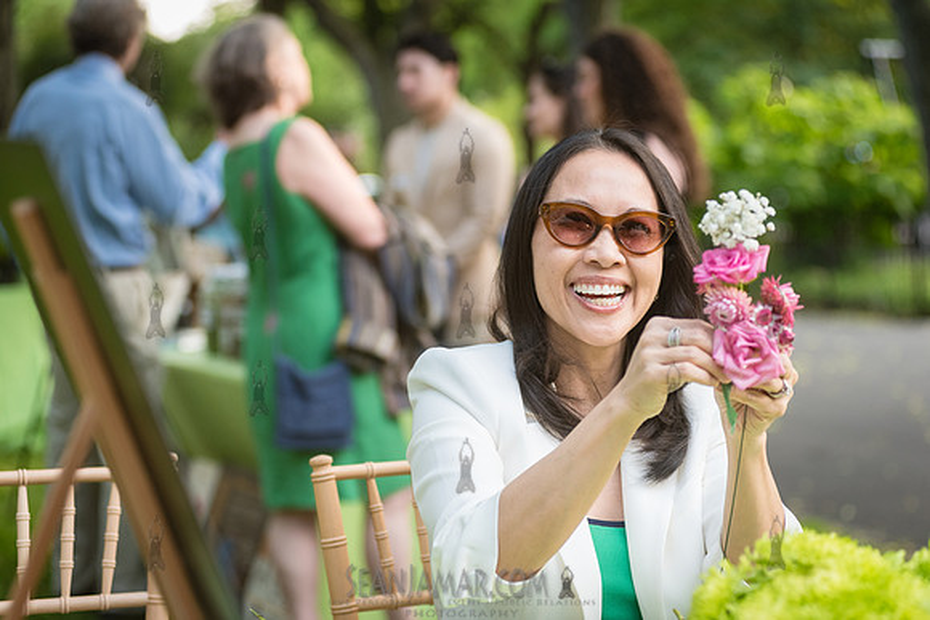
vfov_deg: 17.1
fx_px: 2067
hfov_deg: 25.4
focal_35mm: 80
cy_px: 310
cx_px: 465
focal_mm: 80
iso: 1000
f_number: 3.5
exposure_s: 1/400
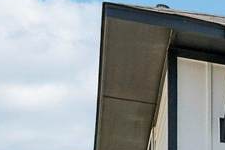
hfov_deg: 9.7
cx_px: 614
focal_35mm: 176
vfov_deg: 7.4
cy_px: 346
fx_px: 1100
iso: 200
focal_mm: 31
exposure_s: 1/800
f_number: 9
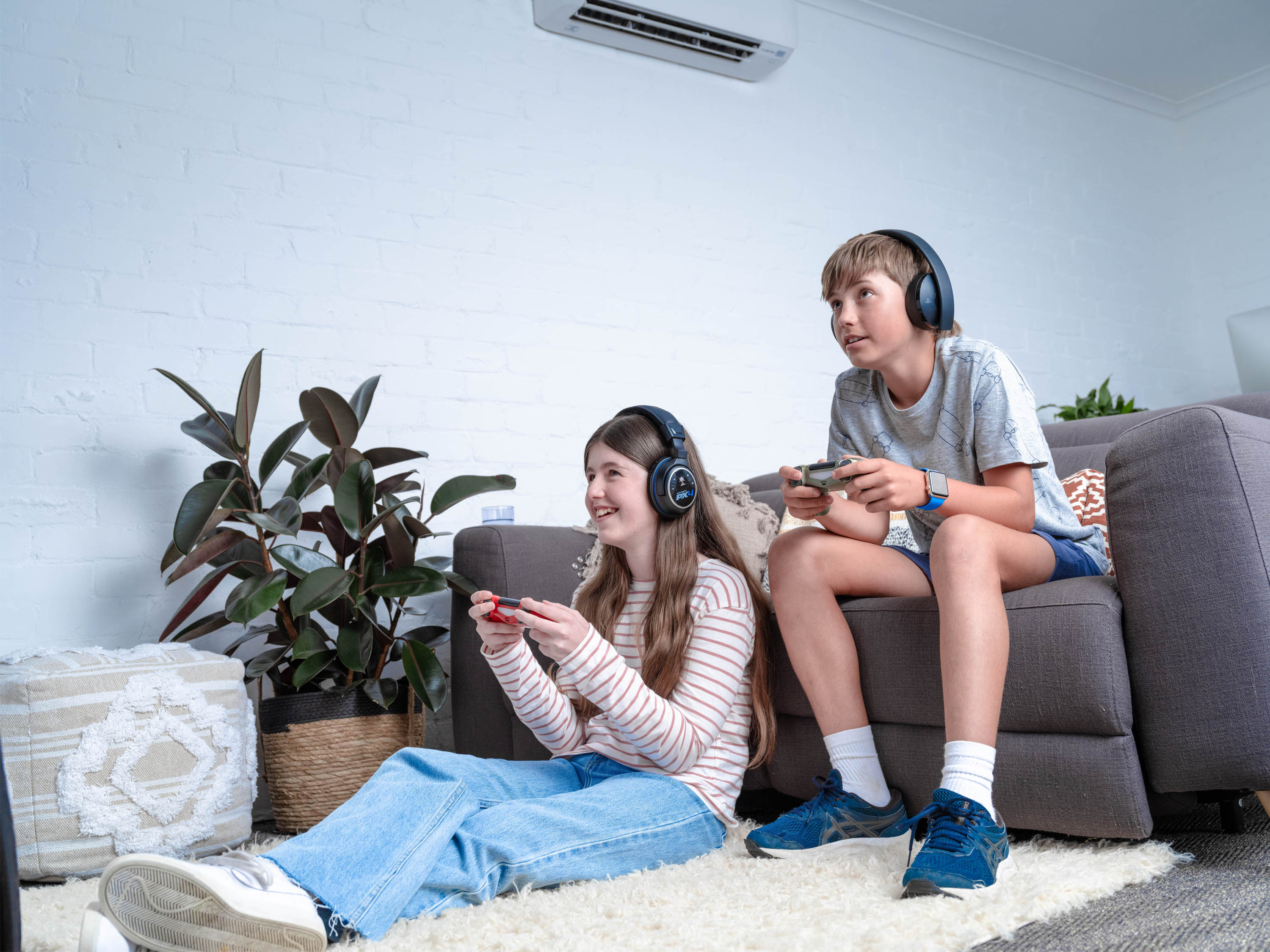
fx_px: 1321
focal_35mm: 36
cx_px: 635
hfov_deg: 51.4
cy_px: 476
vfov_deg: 39.7
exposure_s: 1/125
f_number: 5.6
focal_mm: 45
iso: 400
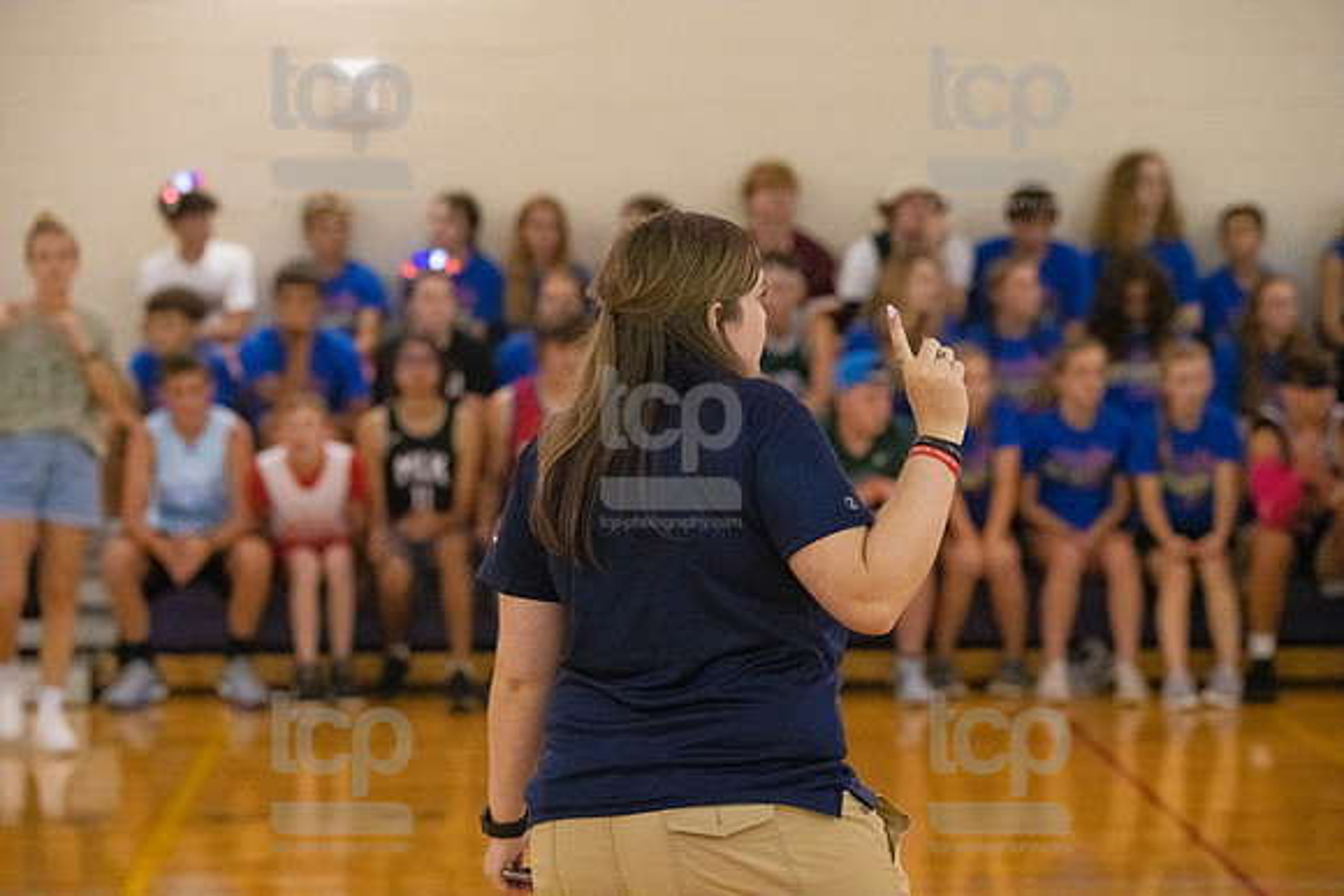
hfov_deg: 17.6
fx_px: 4331
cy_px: 448
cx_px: 672
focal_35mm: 116
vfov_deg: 11.8
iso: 10000
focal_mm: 116
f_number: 4
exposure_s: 1/800
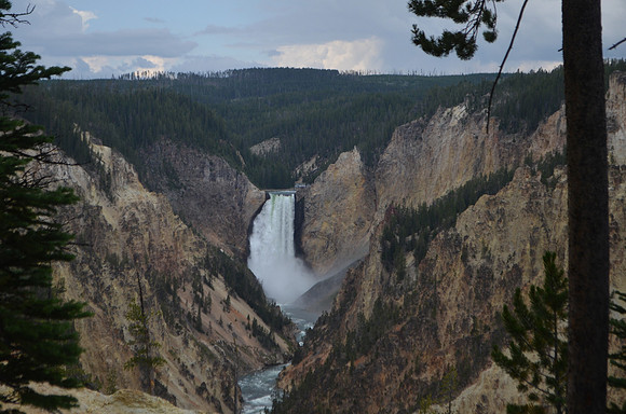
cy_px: 207
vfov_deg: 16.5
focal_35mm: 82
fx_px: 1431
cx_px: 313
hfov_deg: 24.7
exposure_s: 1/1000
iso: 450
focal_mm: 55
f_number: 5.6
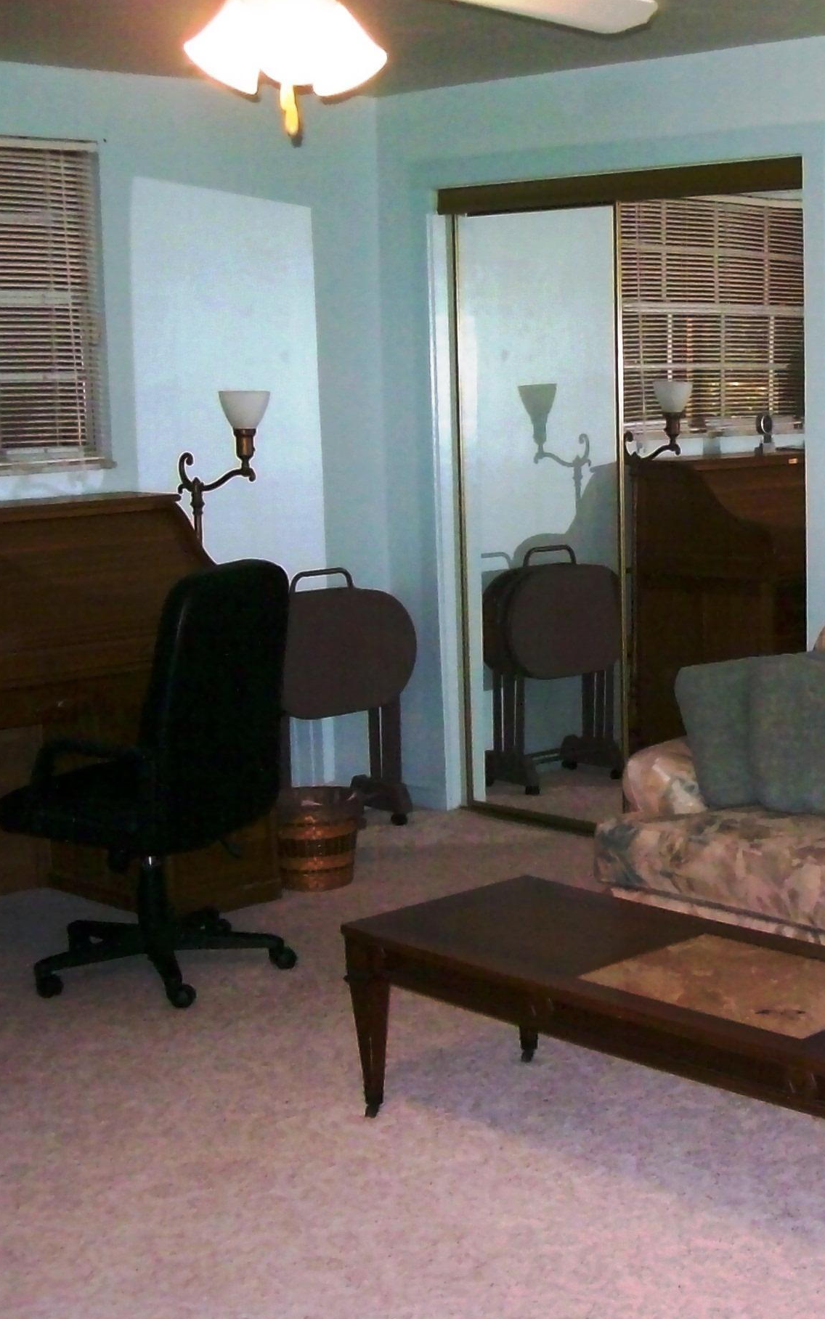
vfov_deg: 37.5
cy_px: 628
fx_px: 1942
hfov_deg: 23.3
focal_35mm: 54
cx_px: 744
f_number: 2.7
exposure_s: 1/64
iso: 160
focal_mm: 6
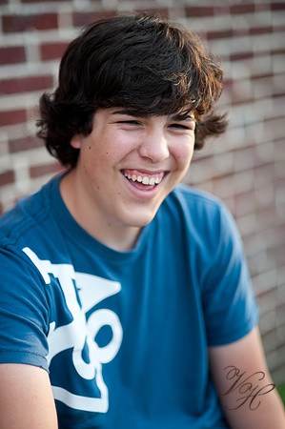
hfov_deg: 16.0
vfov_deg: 23.9
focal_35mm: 85
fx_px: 1012
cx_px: 142
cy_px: 214
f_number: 1.8
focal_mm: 85
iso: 200
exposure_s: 1/500
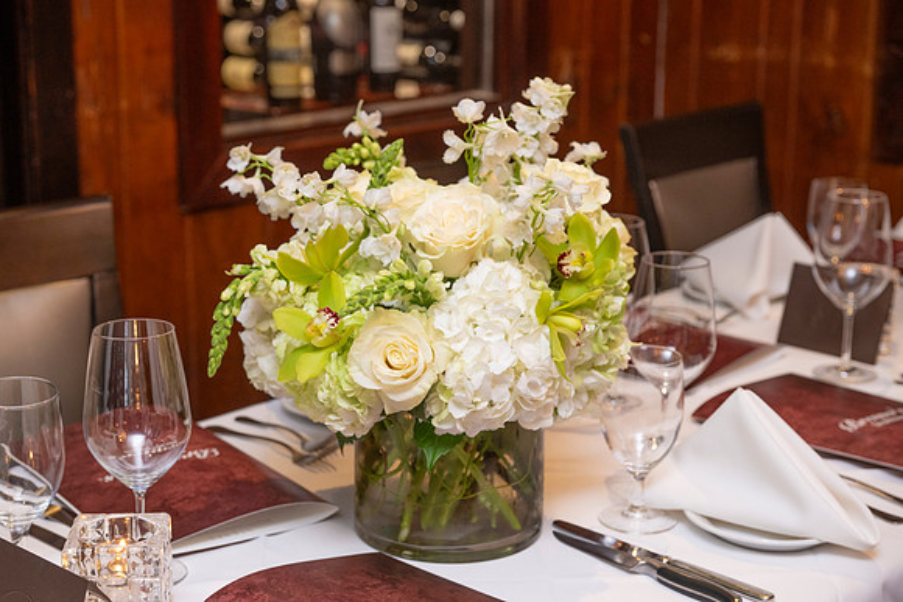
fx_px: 1606
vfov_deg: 21.3
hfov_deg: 31.4
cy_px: 301
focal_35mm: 64
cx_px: 452
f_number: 5
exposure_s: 1/30
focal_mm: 64
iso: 1000
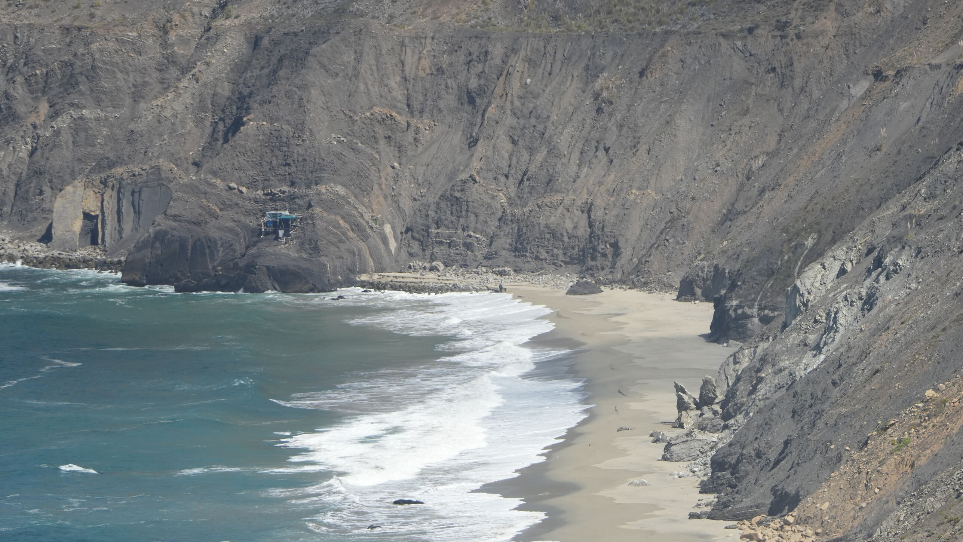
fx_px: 7942
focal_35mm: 311
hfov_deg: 6.9
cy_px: 536
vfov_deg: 3.9
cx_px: 652
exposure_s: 1/2000
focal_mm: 177
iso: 500
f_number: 6.3
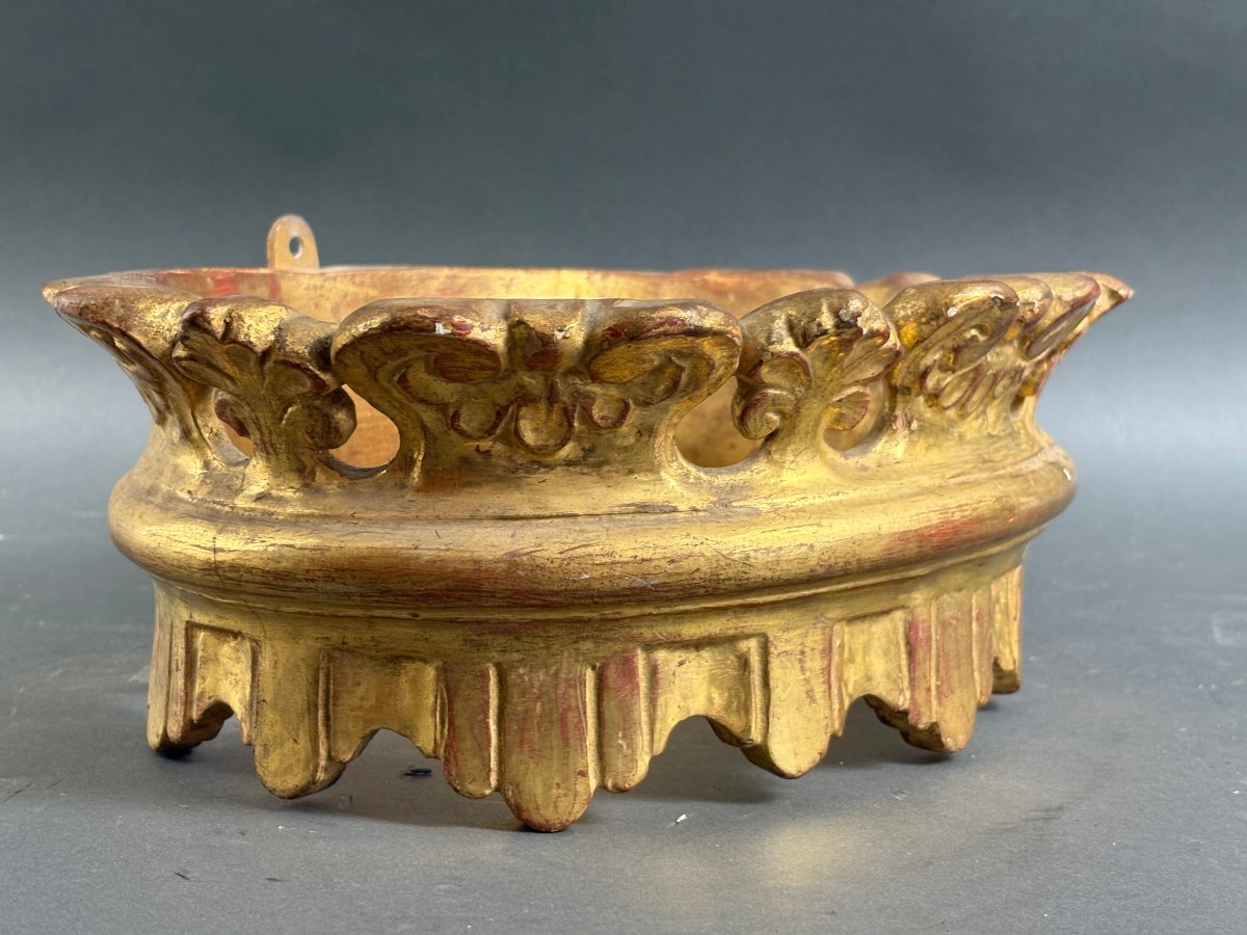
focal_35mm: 52
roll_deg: -0.3
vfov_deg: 28.0
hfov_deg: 36.8
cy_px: 468
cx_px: 624
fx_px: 1873
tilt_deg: -8.6
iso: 125
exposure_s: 1/50
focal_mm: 5.96
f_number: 1.6
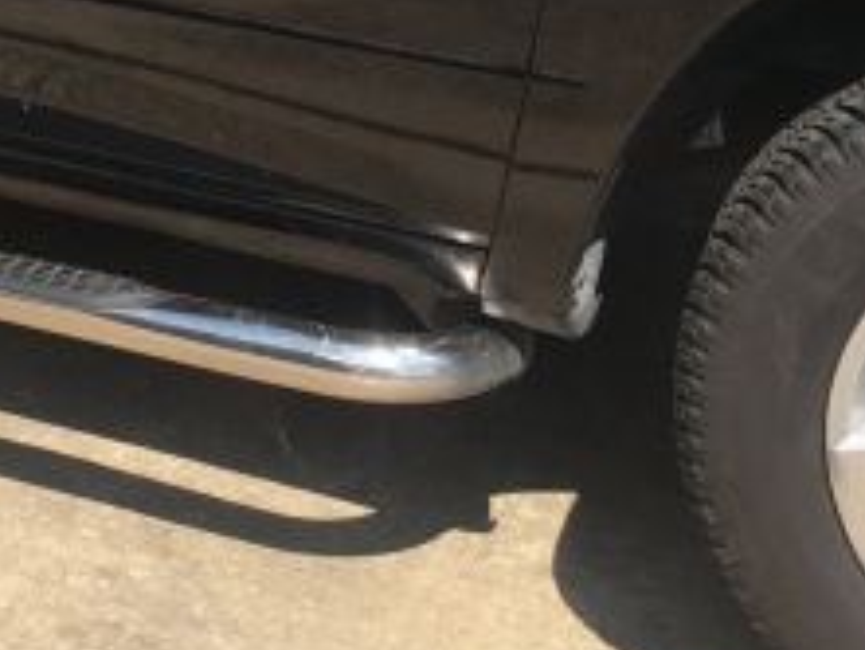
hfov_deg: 17.1
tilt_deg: -14.0
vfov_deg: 13.3
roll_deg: +0.4
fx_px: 2625
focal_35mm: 105
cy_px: -317
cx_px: -387
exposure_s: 1/1374
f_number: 2.2
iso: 25
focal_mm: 4.15
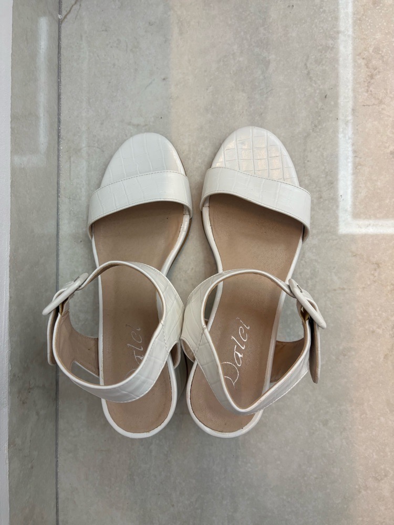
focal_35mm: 26
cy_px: 262
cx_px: 197
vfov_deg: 67.3
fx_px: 395
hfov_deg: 53.1
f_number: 1.6
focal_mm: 5.96
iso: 100
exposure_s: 1/50
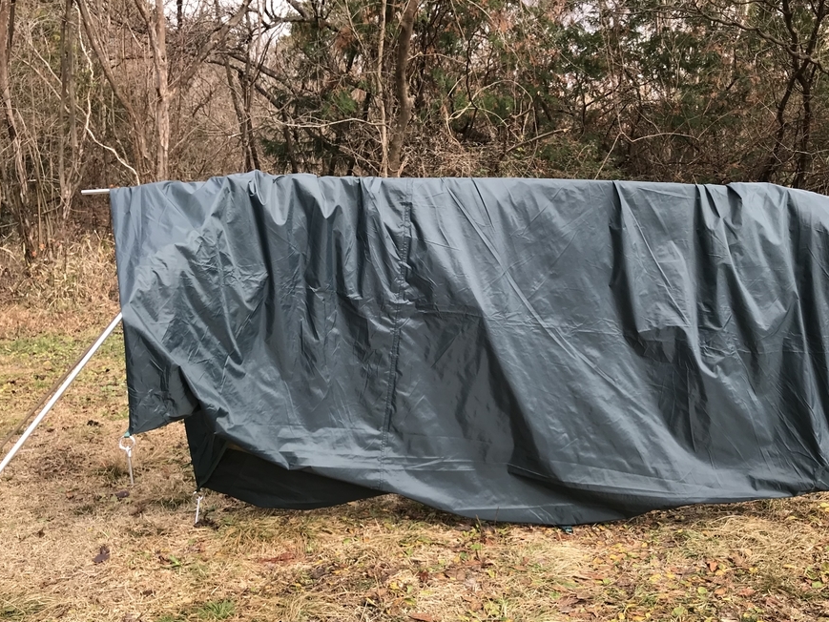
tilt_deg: -7.2
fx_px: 790
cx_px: 468
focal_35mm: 33
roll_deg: +1.4
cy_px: 327
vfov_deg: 42.9
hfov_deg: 55.2
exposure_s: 1/435
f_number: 1.8
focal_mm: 3.99
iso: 20
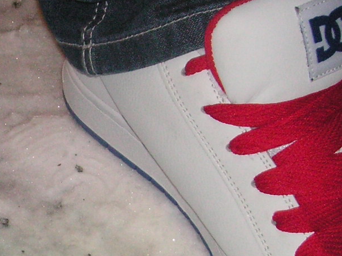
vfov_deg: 11.5
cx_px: -16
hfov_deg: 15.1
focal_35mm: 128
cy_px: 220
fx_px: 1265
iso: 160
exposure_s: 1/45
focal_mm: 6.3
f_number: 3.3
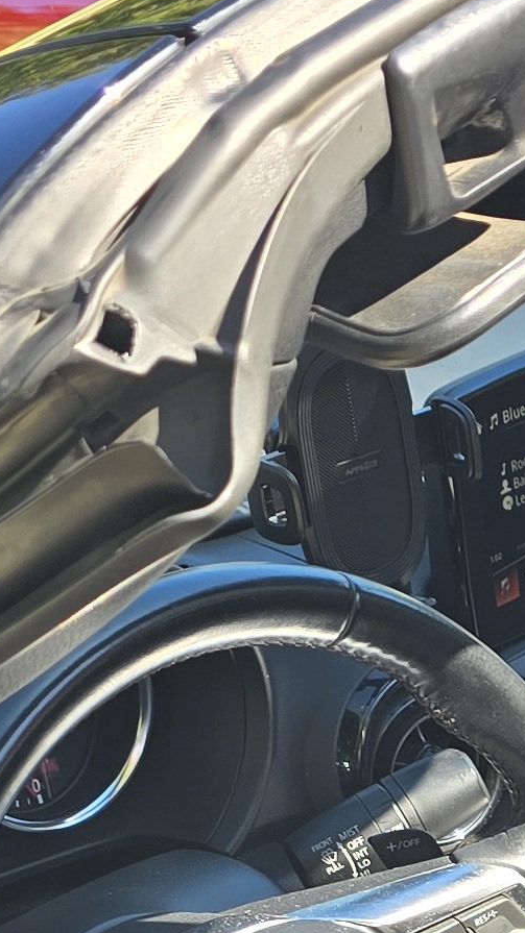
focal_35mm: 112
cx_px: 922
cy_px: 1348
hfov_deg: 10.2
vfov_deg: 17.4
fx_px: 2774
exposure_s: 1/180
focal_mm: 6.3
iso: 16
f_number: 1.7
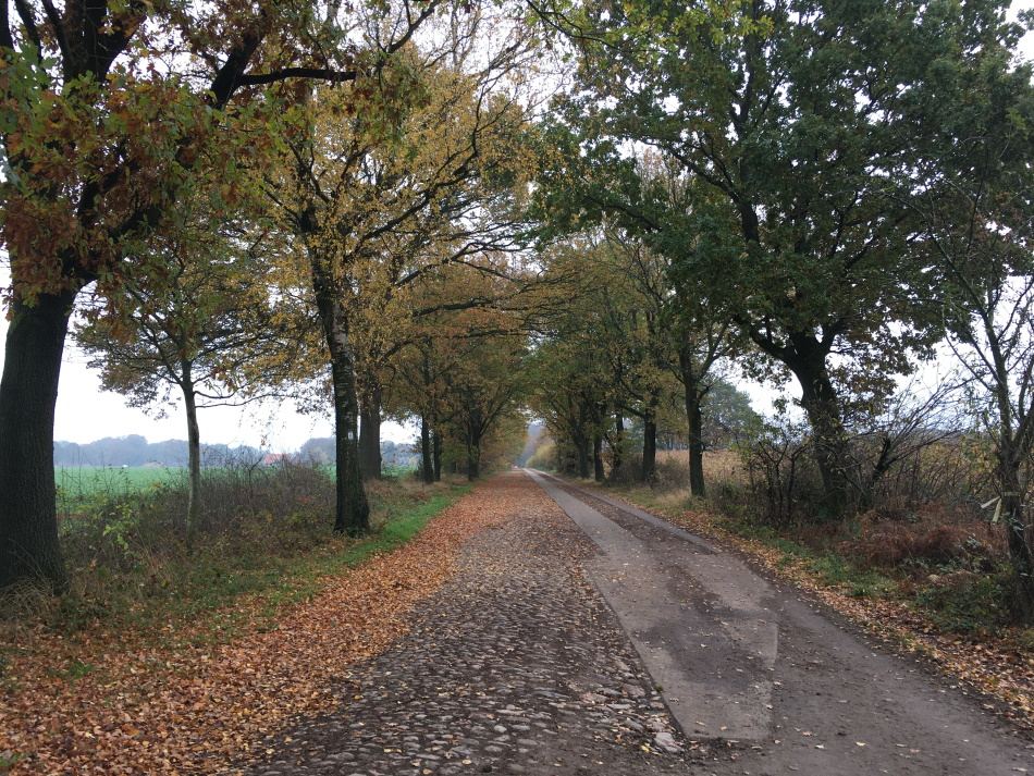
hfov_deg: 61.6
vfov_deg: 48.2
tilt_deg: +5.9
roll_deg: -0.5
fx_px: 866
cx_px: 517
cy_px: 388
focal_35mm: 29
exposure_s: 1/50
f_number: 2.2
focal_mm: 4.15
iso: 25
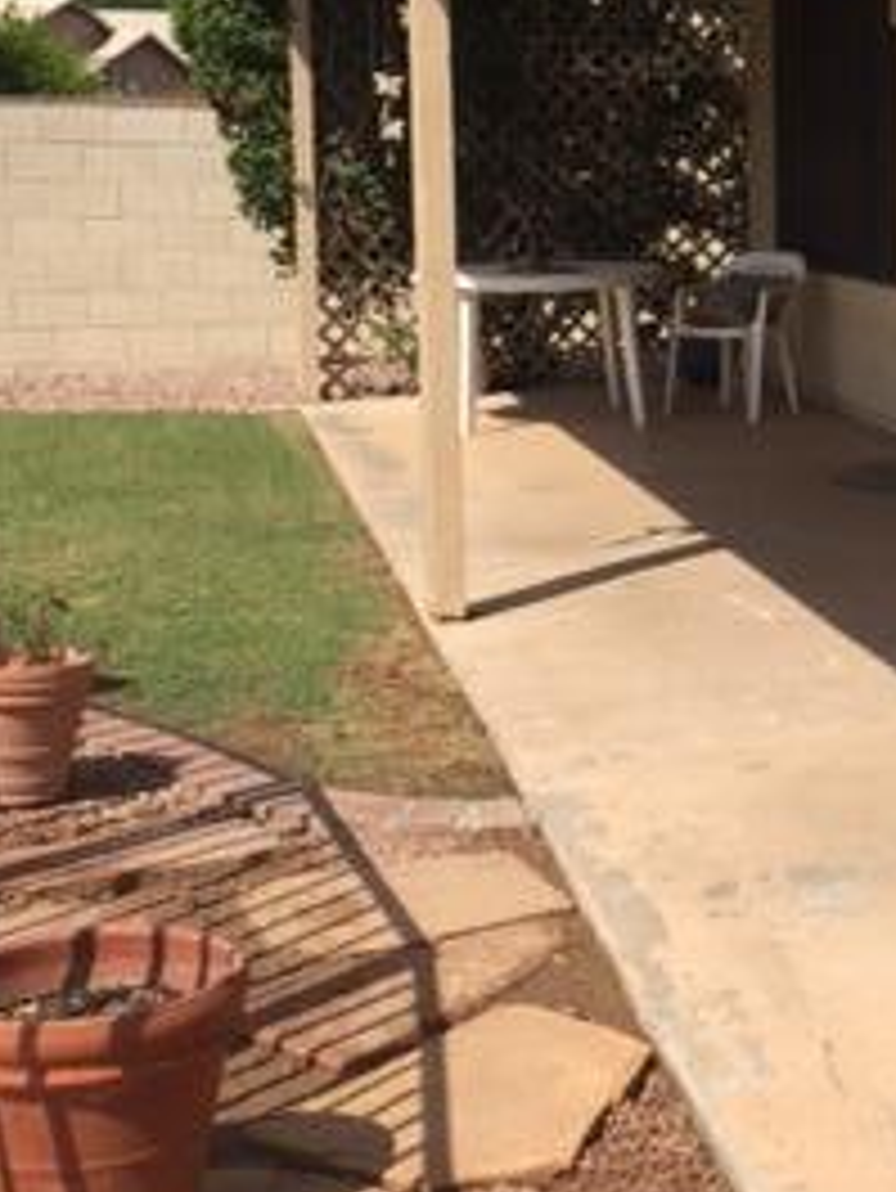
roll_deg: -0.1
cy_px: 522
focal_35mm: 70
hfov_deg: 20.3
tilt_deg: -7.6
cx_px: 914
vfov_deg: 27.7
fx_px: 2414
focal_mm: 4.15
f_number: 2.2
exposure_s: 1/2475
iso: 32
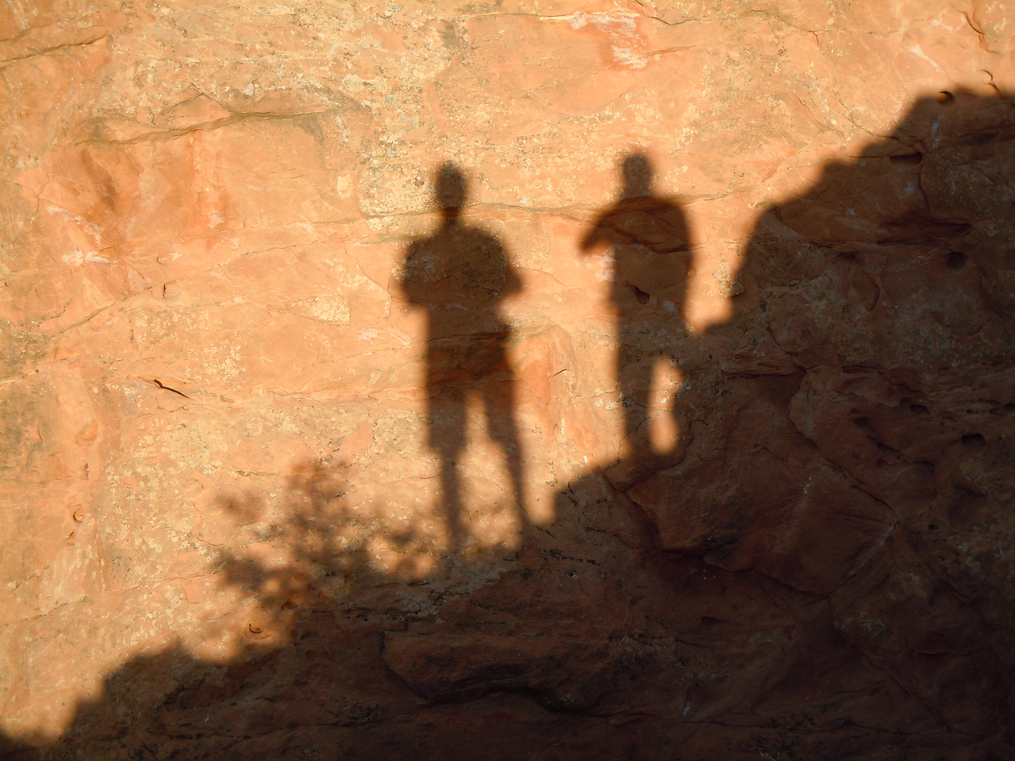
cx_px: 508
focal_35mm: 77
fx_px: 2258
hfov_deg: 25.3
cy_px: 380
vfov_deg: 19.1
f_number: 4.3
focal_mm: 13.9
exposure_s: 1/400
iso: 100
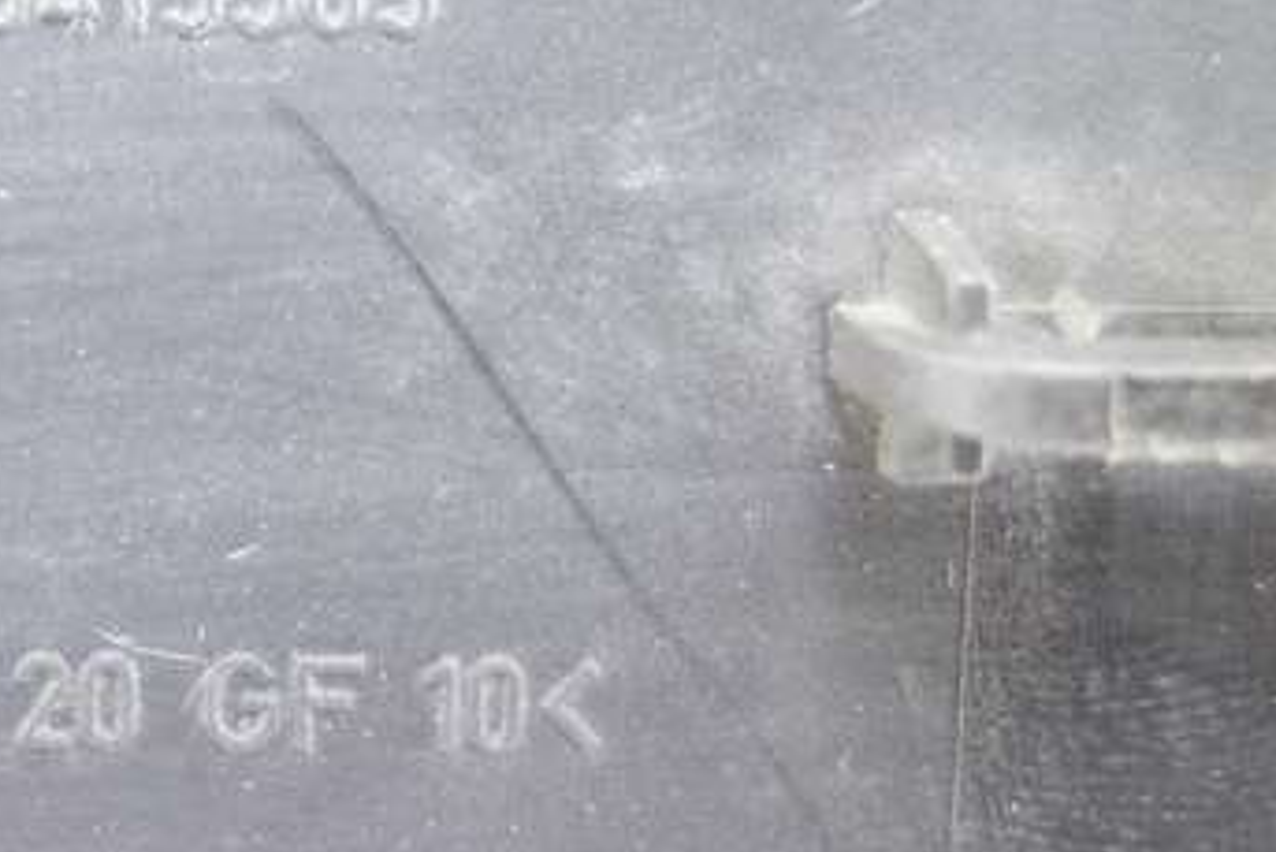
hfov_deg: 28.1
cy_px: 58
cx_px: -22
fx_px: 2376
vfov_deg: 19.9
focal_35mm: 67
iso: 320
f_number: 1.8
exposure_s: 1/30
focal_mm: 10.4
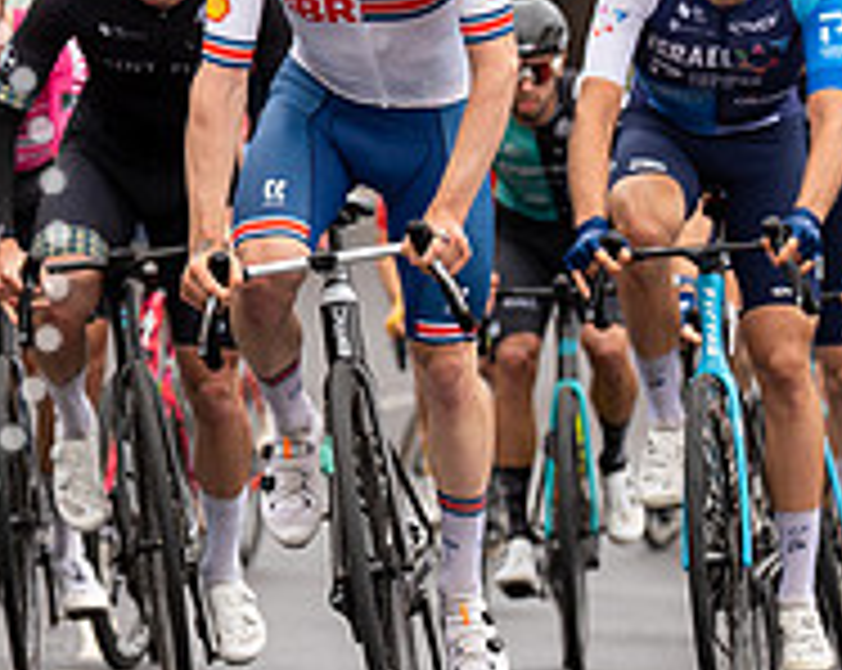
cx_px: 347
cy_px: 11
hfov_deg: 5.7
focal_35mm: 341
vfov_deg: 4.5
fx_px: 8484
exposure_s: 1/1000
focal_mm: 117
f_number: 3.5
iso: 320
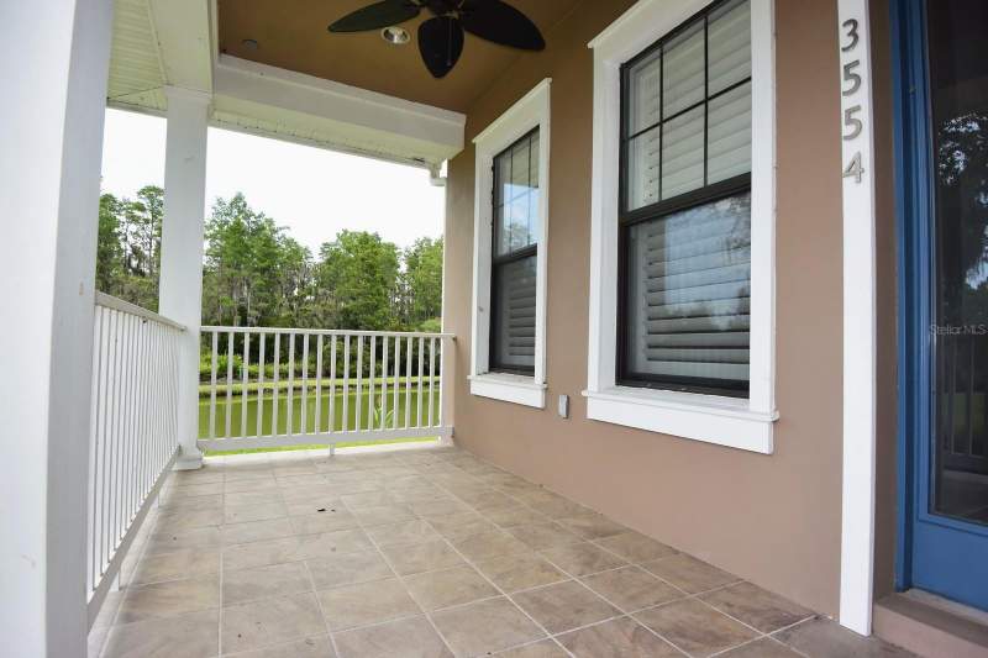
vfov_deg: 67.4
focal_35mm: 18
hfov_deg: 90.0
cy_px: 329
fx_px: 494
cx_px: 494
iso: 160
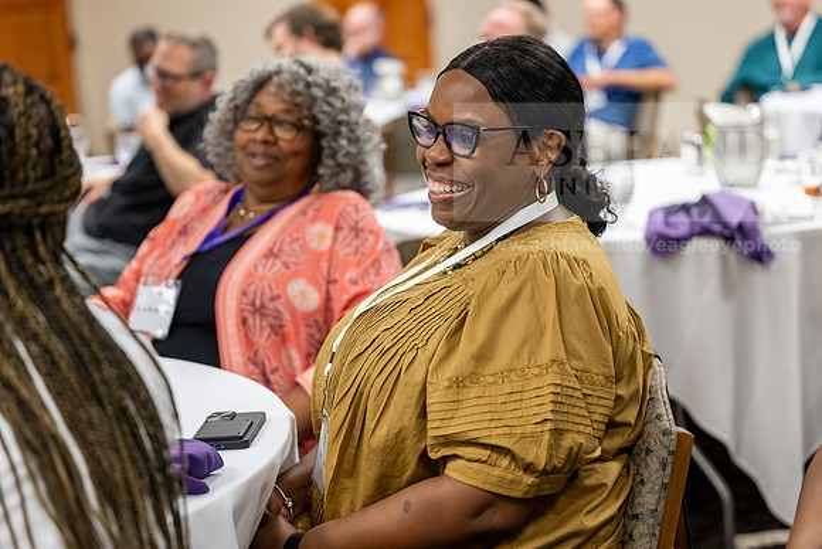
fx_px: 1804
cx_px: 411
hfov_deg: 25.7
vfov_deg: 17.3
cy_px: 274
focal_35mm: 79
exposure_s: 1/160
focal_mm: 79
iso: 2000
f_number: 2.8
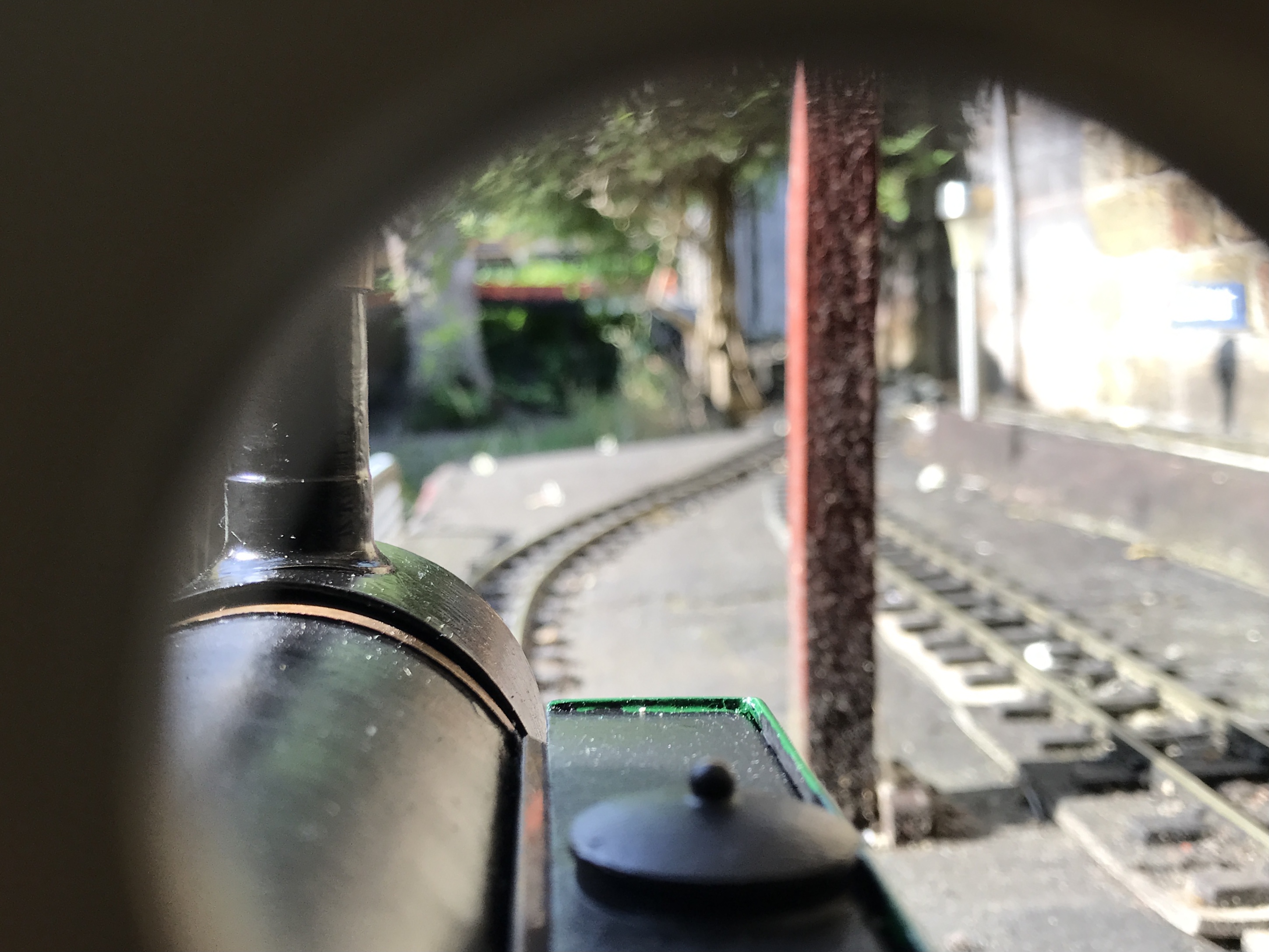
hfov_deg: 63.4
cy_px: 476
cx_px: 634
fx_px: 1027
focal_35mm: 28
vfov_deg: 49.7
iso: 20
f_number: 1.8
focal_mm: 3.99
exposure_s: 1/328
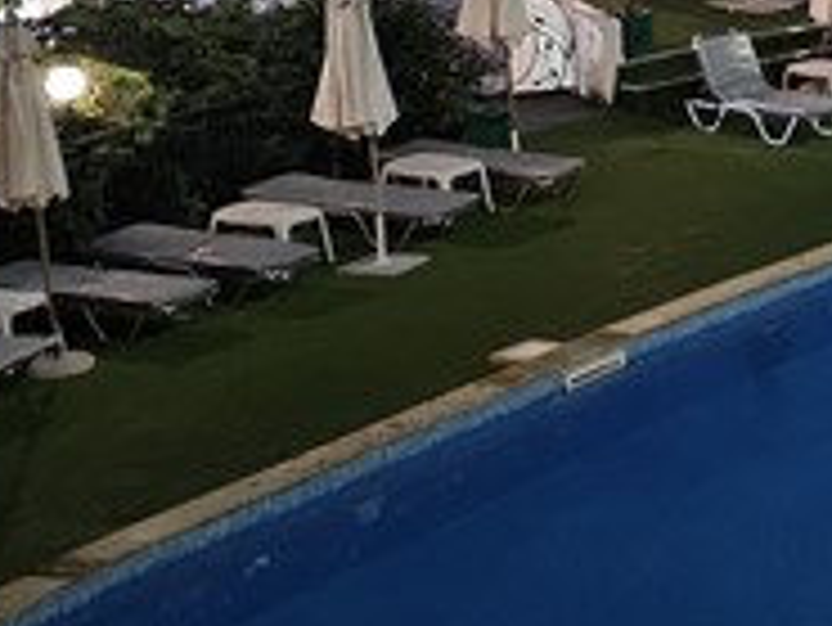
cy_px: -198
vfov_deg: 12.4
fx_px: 2790
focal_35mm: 116
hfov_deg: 15.4
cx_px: 1311
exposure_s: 1/25
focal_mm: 6.3
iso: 1250
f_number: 1.7
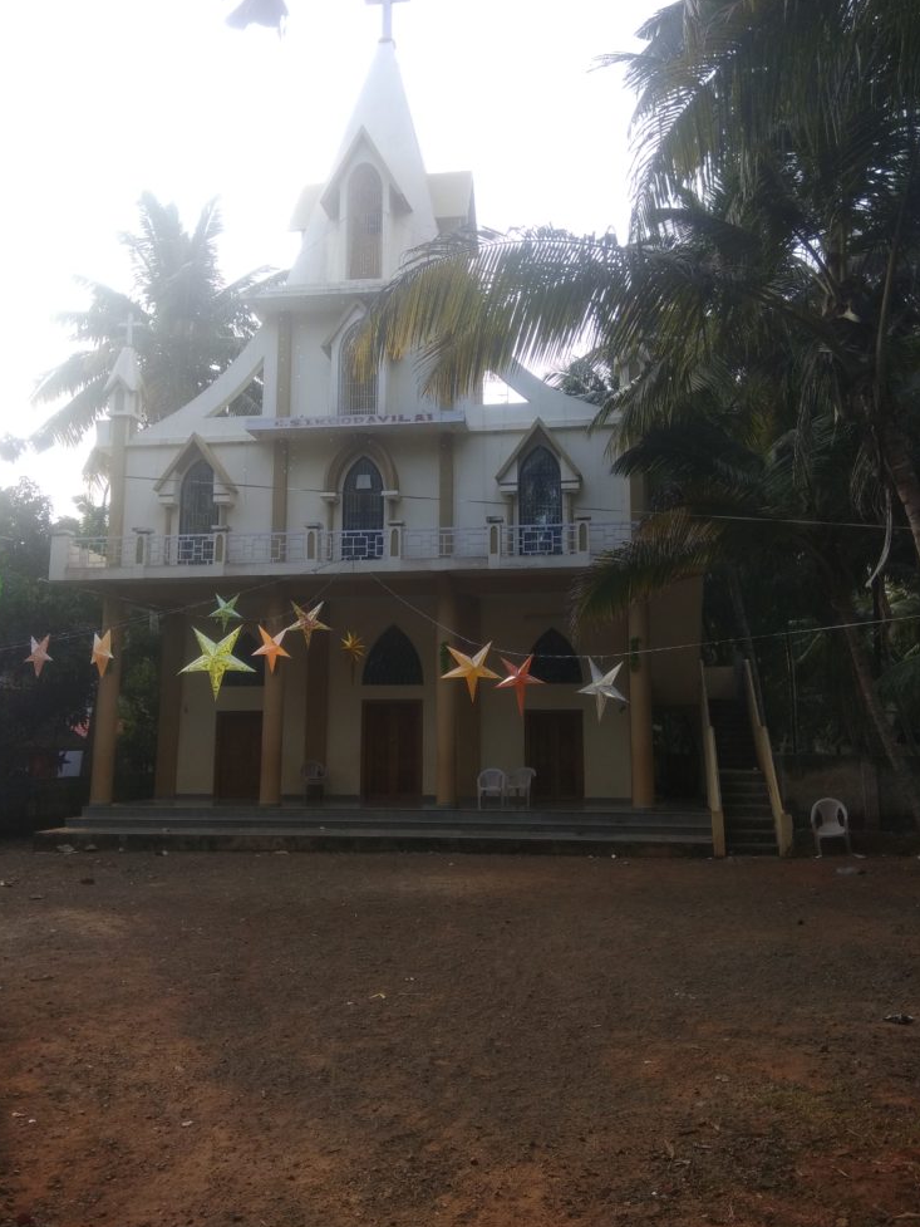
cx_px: 471
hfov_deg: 61.1
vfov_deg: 76.4
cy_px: 595
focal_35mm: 22
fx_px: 779
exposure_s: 1/450
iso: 100
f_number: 2
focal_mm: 3.57
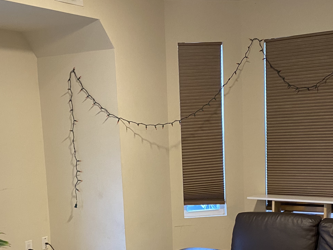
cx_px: 145
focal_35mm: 54
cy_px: 203
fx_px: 520
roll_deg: +3.4
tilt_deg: -8.2
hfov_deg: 35.5
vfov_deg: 26.5
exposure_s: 1/60
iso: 320
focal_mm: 4.25
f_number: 1.8
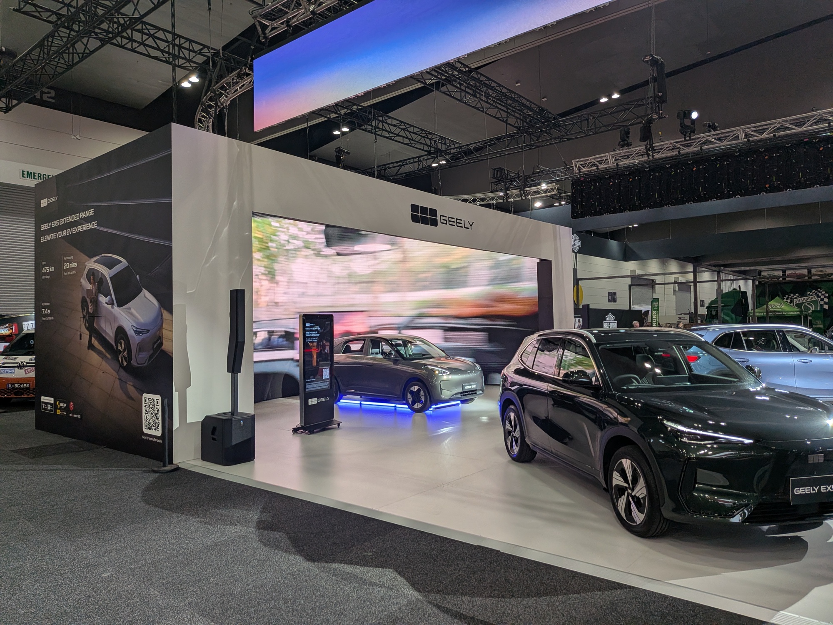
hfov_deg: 71.6
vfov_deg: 56.8
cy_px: 312
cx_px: 416
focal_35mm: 24
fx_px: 578
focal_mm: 4.53
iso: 167
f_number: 1.7
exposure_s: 1/387
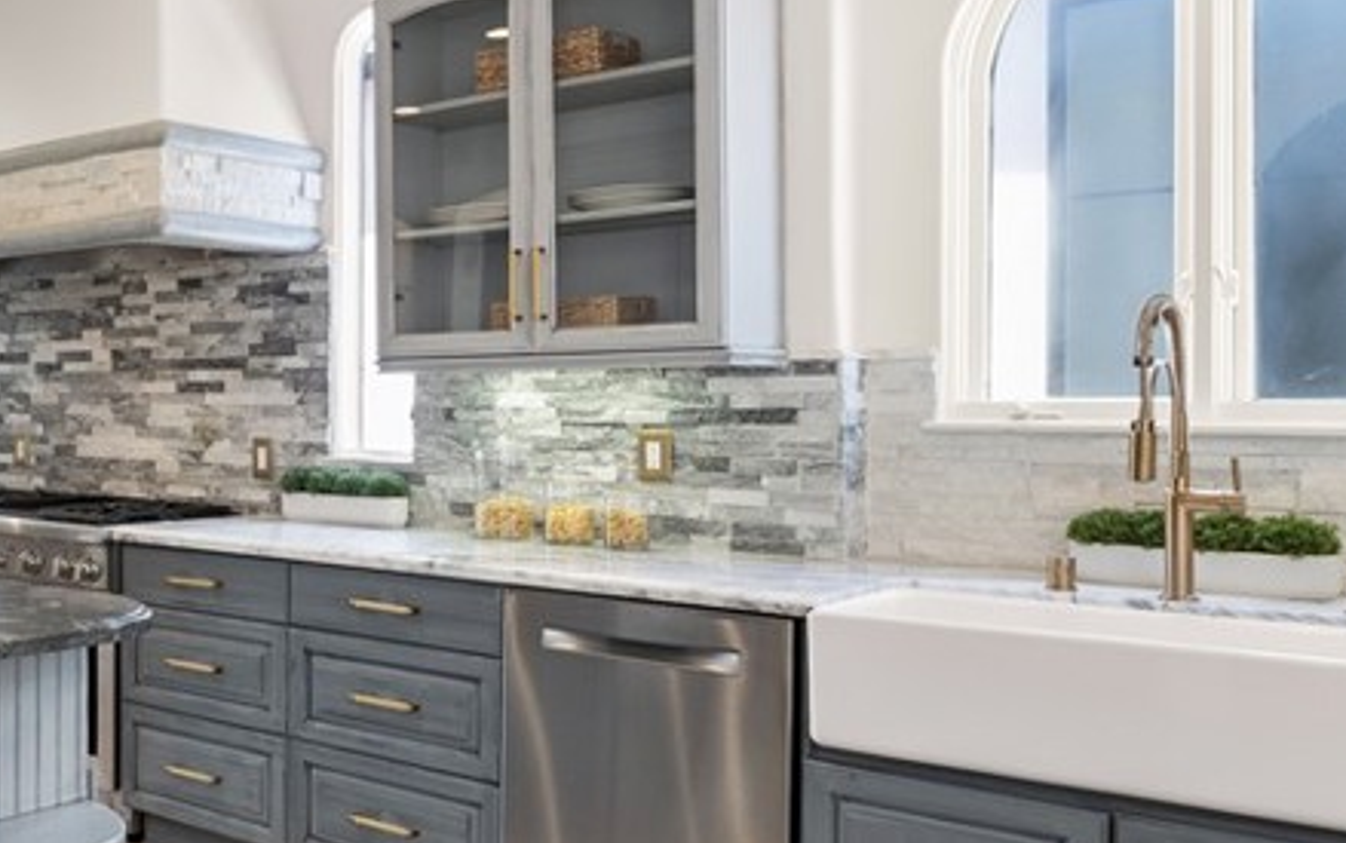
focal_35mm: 38
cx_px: -37
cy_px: 483
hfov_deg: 43.2
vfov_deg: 33.6
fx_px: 1395
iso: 640
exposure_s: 1/15
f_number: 9
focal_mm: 16
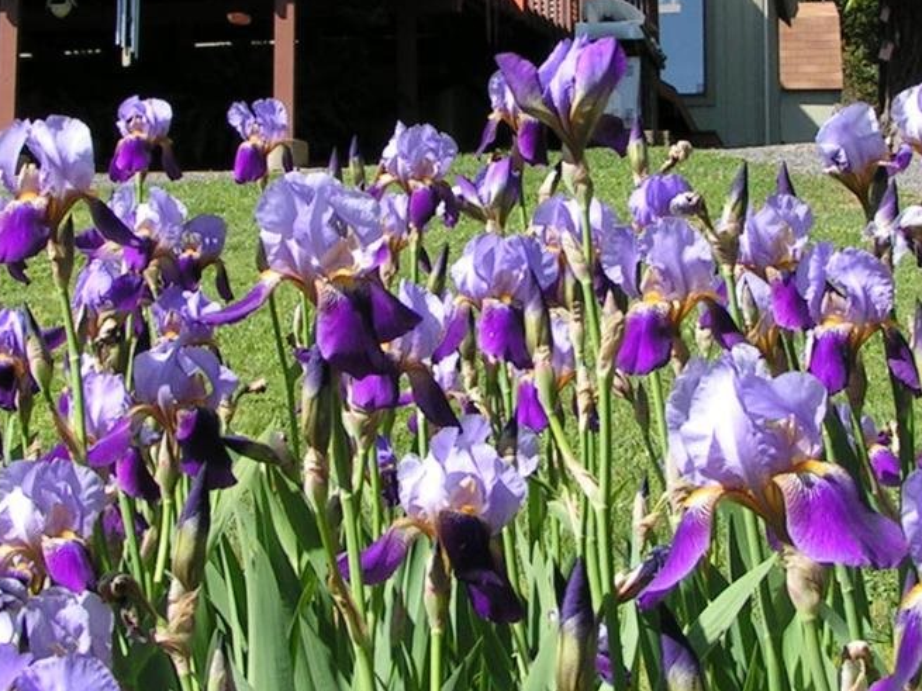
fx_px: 2317
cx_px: 515
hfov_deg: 22.5
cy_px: 132
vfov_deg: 16.8
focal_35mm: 87
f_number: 5.6
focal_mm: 5.8
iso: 50
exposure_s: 1/160
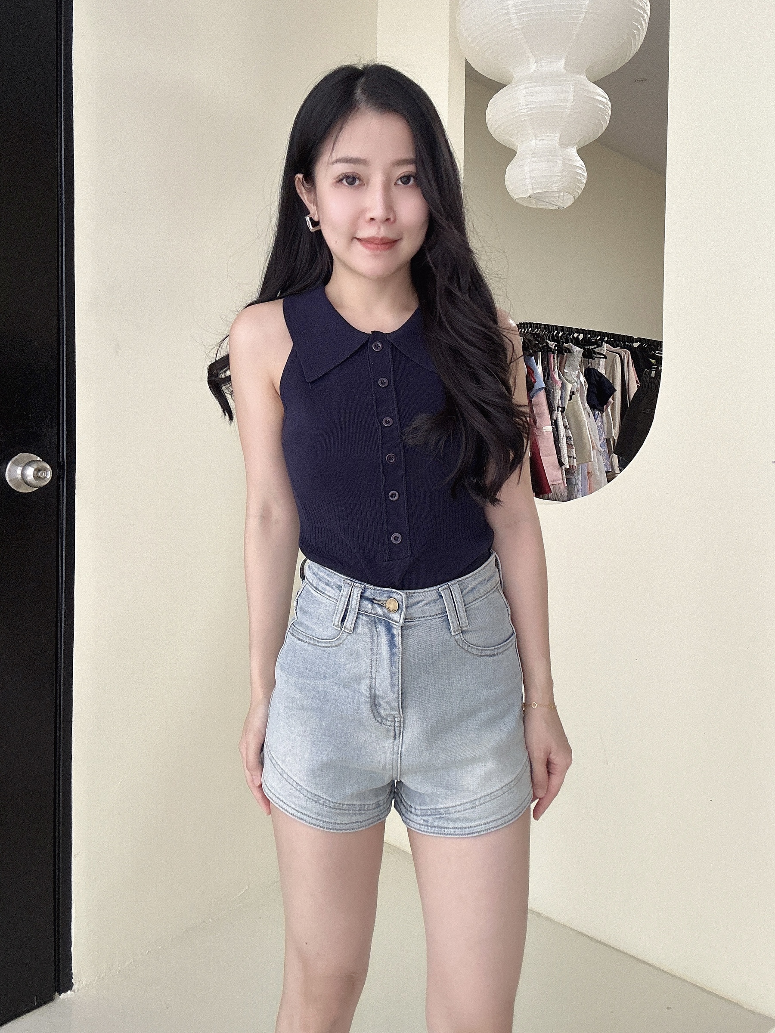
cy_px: 516
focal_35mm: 23
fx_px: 687
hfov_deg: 58.9
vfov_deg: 73.9
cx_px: 388
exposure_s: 1/60
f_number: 1.9
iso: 160
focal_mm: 2.69
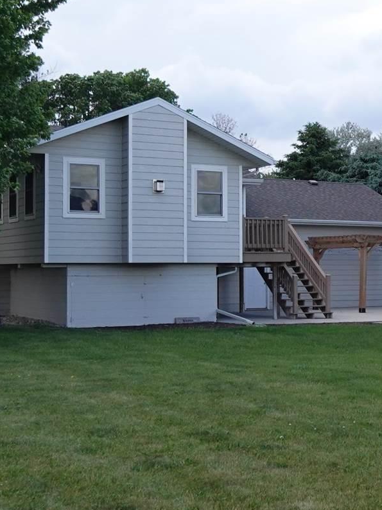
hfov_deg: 20.9
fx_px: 986
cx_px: 410
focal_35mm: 67
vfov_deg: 29.0
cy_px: 251
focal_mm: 6.9
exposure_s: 1/1250
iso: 125
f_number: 1.8
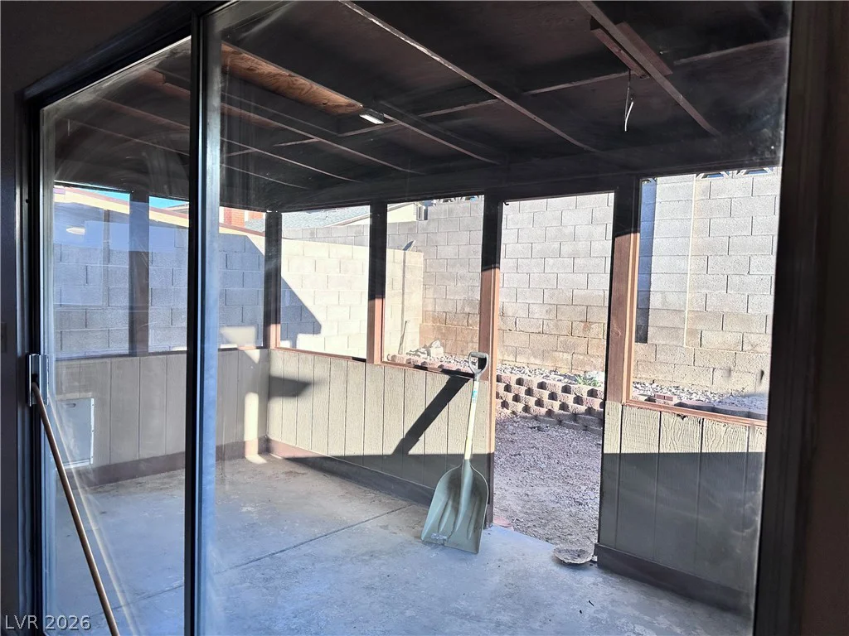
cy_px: 318
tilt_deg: -2.5
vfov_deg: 56.8
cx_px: 424
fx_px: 589
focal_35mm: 24
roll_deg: -1.6
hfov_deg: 71.6
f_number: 1.78
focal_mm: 6.86
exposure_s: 1/1072
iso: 80
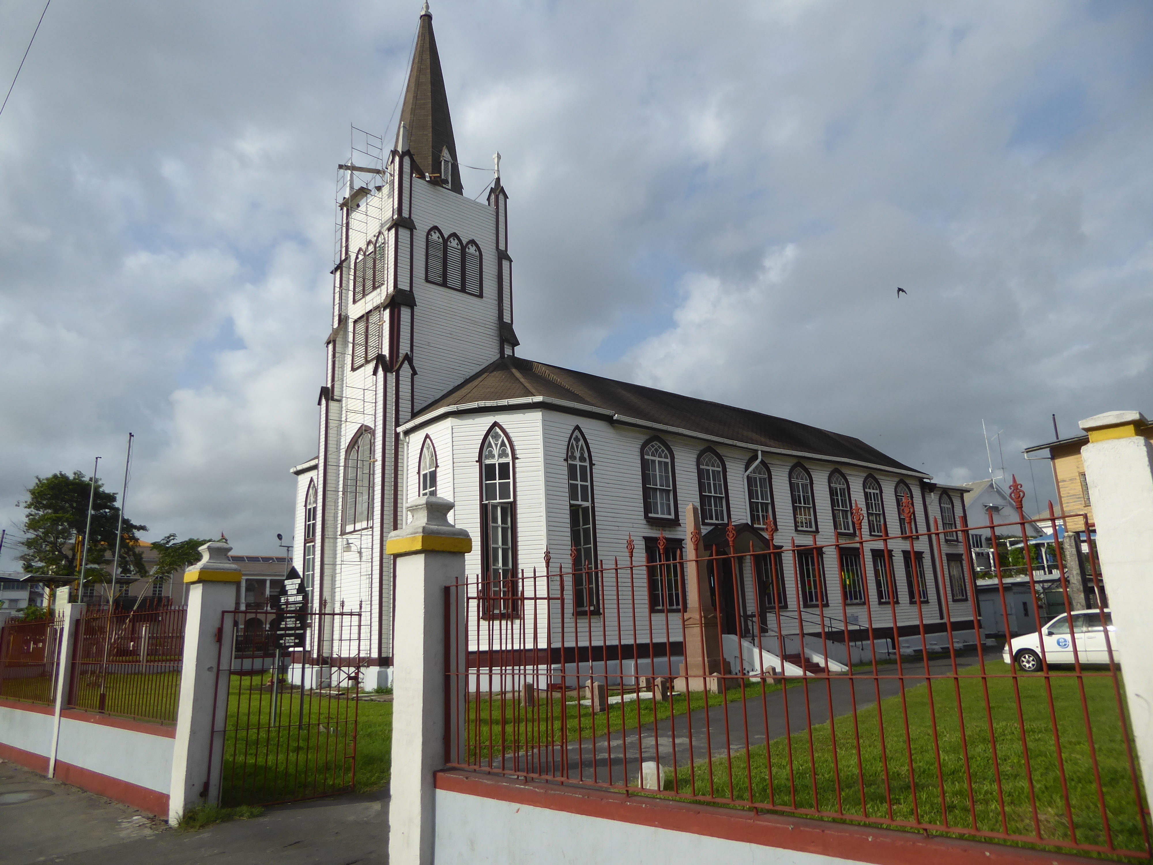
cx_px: 576
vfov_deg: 54.9
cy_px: 432
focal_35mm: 25
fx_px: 833
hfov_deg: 69.4
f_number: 3.3
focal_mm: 4.3
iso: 80
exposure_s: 1/1300
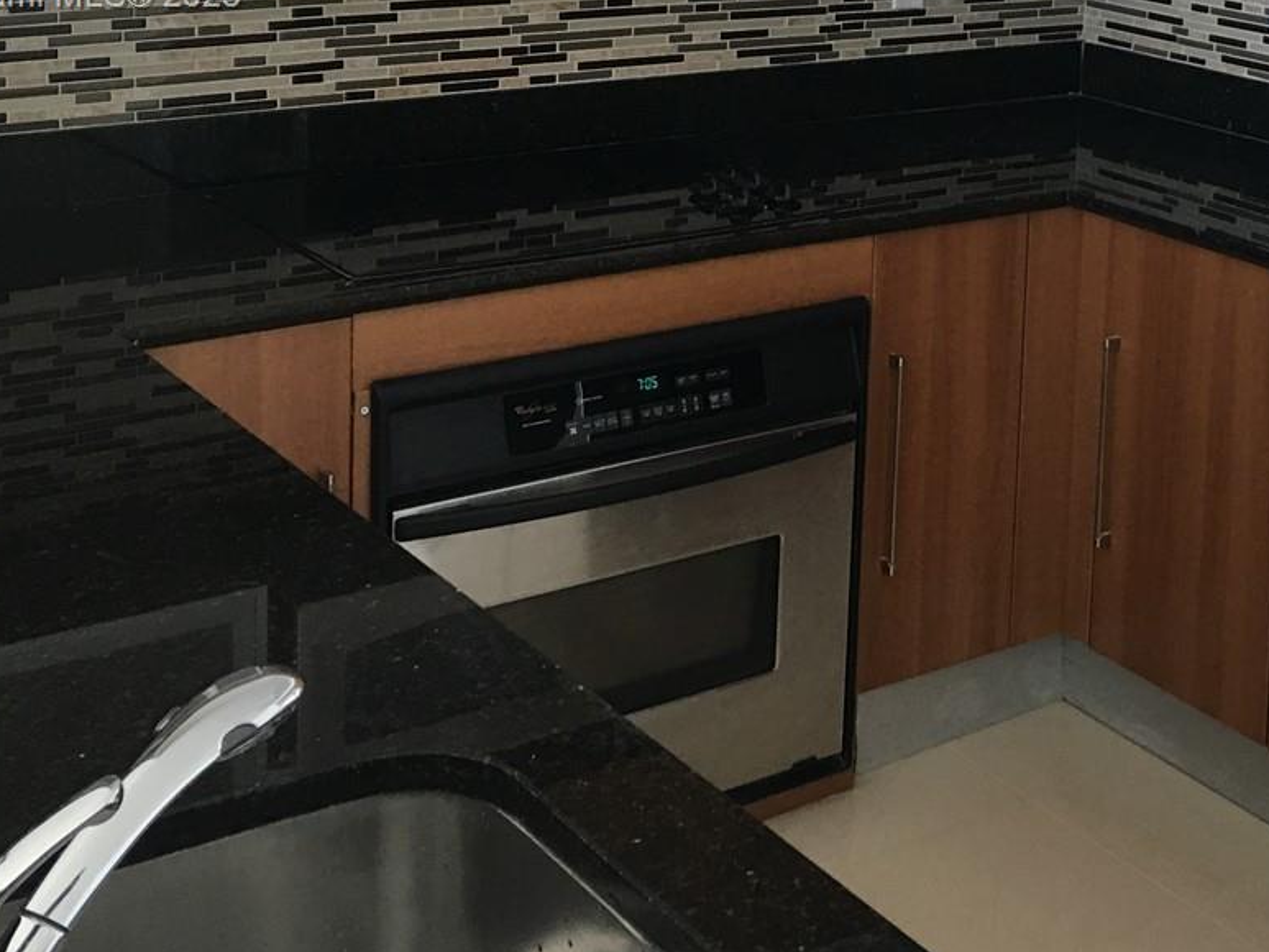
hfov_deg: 31.3
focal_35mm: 60
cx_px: 1029
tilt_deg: -5.8
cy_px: -2
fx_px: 2200
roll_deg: -2.2
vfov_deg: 23.4
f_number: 2.2
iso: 40
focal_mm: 4.15
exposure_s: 1/15
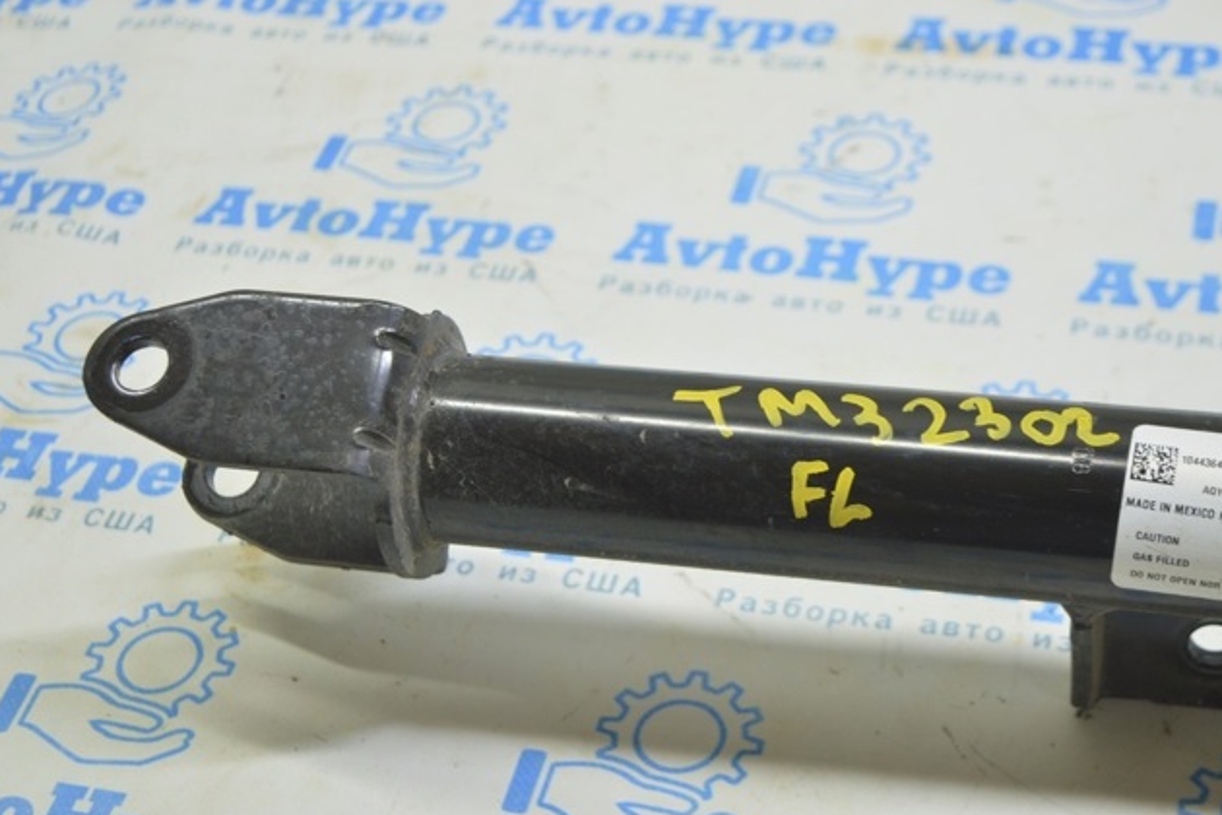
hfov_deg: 29.4
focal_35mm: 69
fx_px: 2325
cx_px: 611
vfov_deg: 19.9
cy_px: 410
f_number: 5.6
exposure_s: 1/20
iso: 400
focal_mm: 45
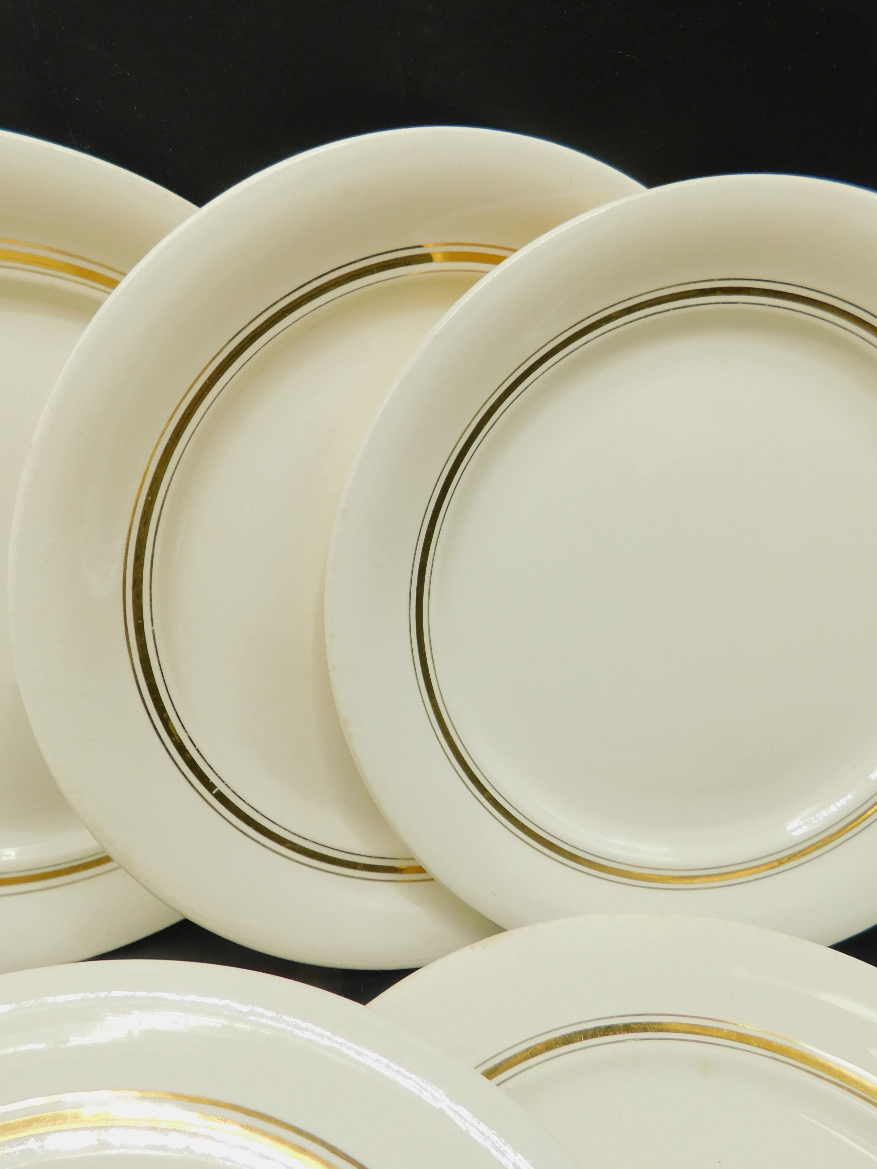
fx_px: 777
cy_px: 584
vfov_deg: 73.9
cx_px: 438
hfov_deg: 58.9
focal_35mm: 23
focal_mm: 4
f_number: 3
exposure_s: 1/200
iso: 125
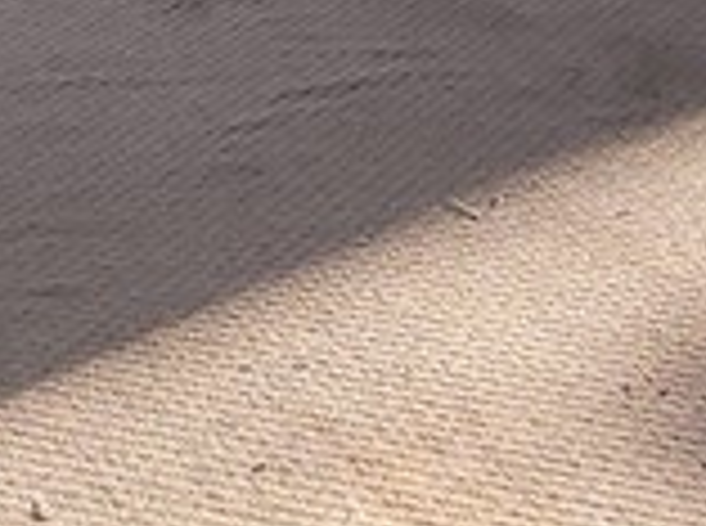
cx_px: -337
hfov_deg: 20.1
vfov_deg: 14.4
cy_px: -522
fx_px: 1730
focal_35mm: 85
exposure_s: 1/60
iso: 125
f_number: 2.2
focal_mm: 2.2
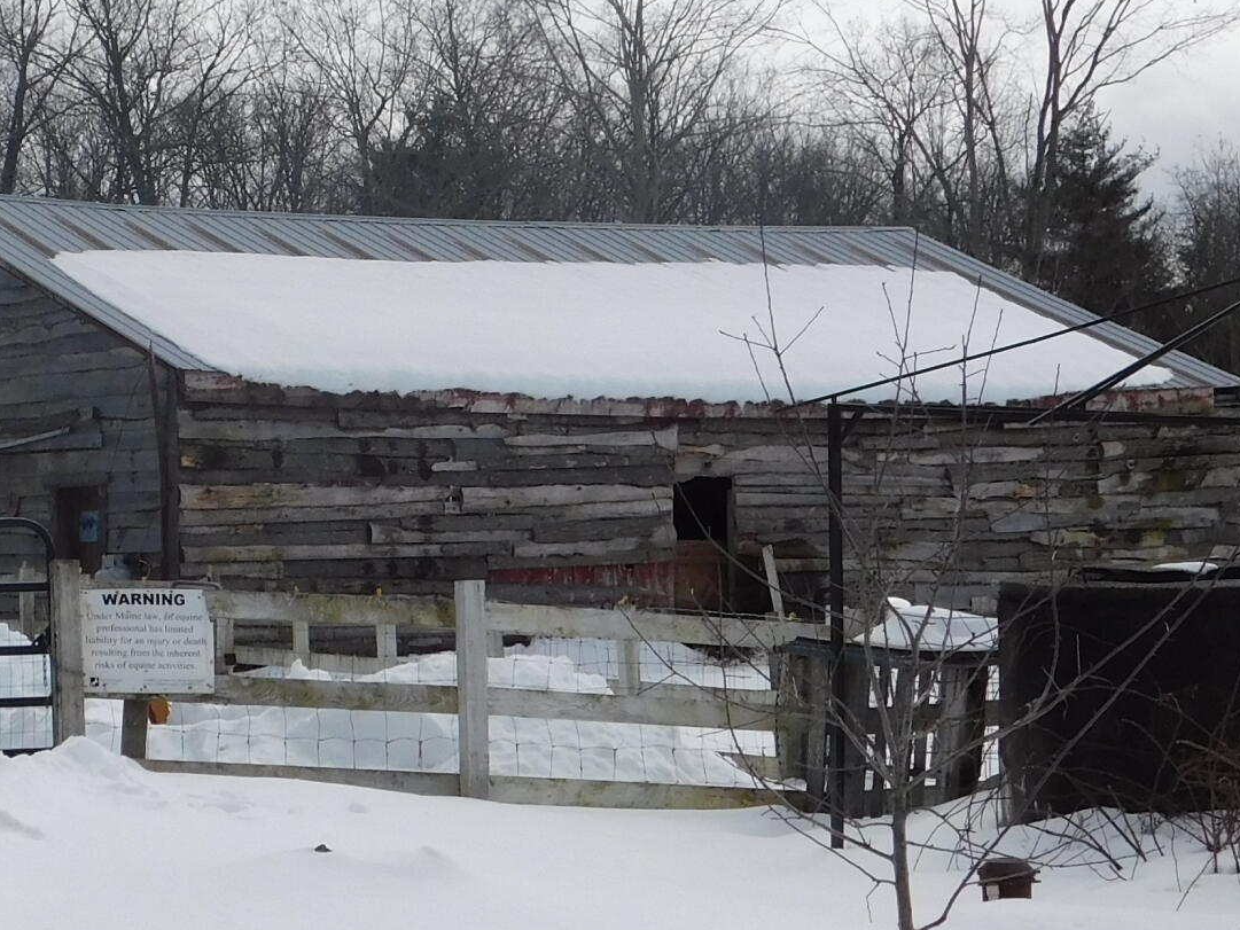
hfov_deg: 17.5
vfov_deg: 13.3
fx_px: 3977
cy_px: 322
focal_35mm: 111
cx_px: 212
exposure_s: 1/800
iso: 125
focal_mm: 7.1
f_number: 7.2
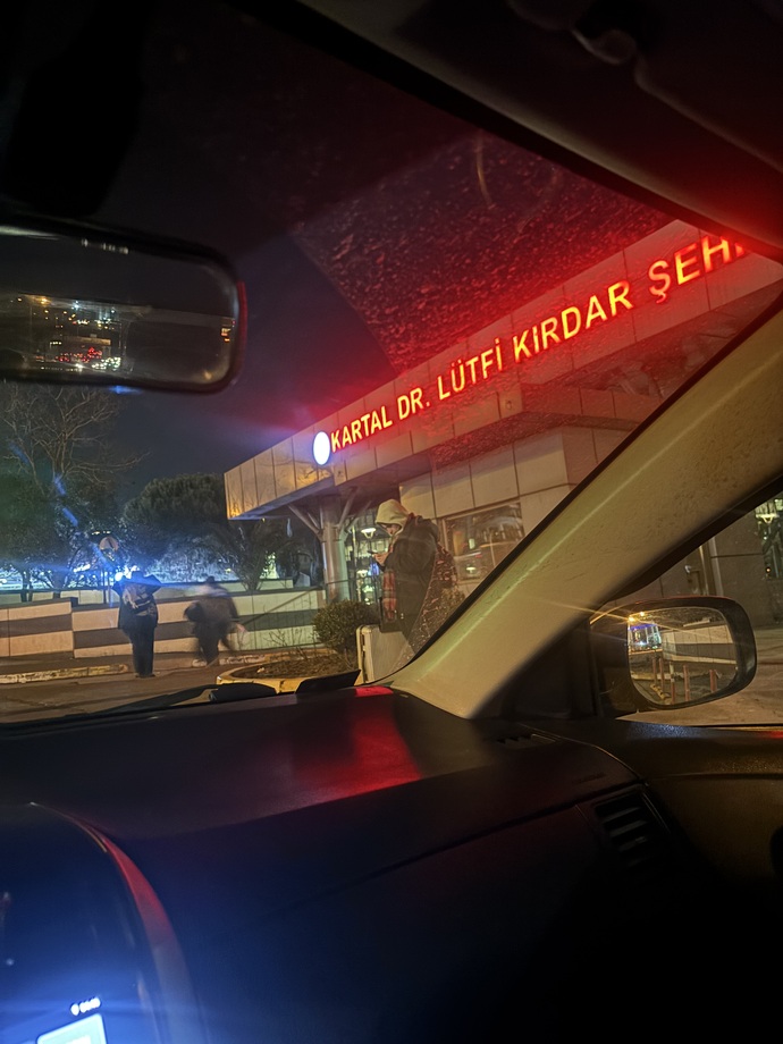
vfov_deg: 67.3
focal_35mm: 26
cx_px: 392
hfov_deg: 53.1
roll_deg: +5.8
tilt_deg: +6.8
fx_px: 784
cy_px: 522
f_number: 1.6
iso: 1250
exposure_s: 1/9
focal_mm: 5.96
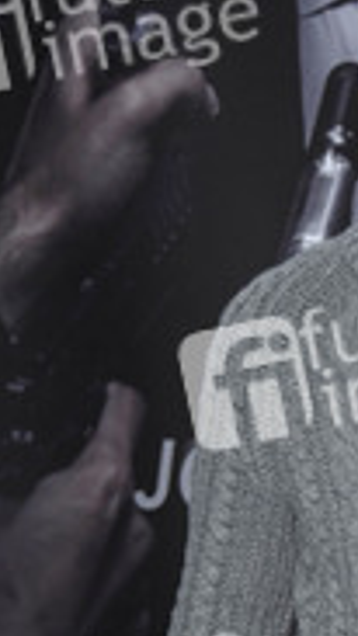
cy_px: 542
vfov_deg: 10.2
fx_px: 3542
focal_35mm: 210
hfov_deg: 5.7
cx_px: 459
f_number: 5.3
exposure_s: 1/160
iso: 800
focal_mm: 92
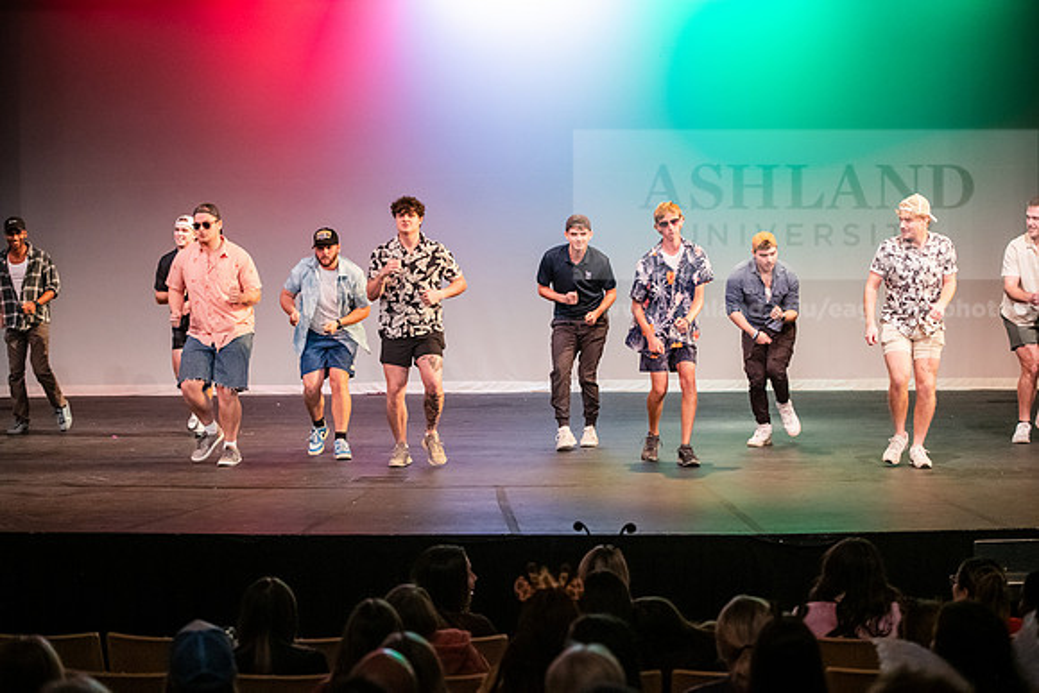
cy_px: 346
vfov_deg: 19.5
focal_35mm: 70
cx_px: 520
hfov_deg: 28.8
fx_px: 2021
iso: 4000
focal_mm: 70
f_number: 3.2
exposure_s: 1/250
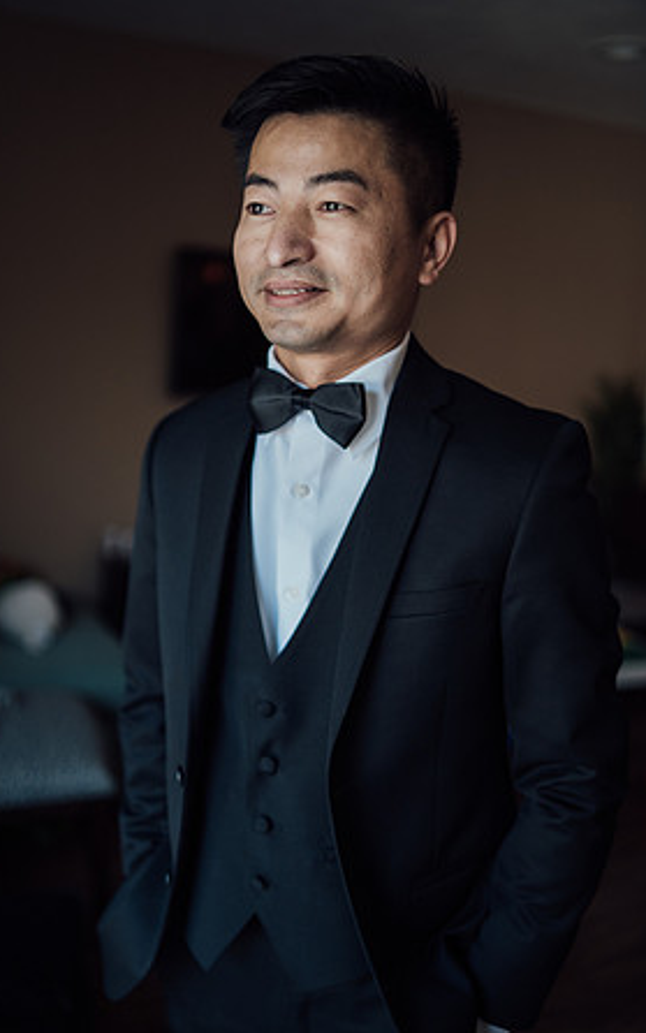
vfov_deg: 54.0
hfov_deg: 35.4
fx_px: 1013
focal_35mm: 36
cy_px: 519
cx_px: 313
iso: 320
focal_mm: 35
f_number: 1.4
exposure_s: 1/640
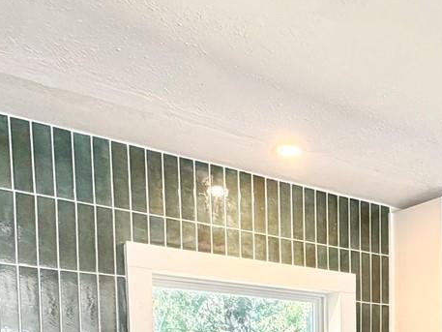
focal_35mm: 49
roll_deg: +0.6
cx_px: 430
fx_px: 626
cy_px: 438
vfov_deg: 25.4
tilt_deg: -5.0
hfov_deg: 35.6
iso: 320
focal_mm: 2.22
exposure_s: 1/89
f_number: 2.2
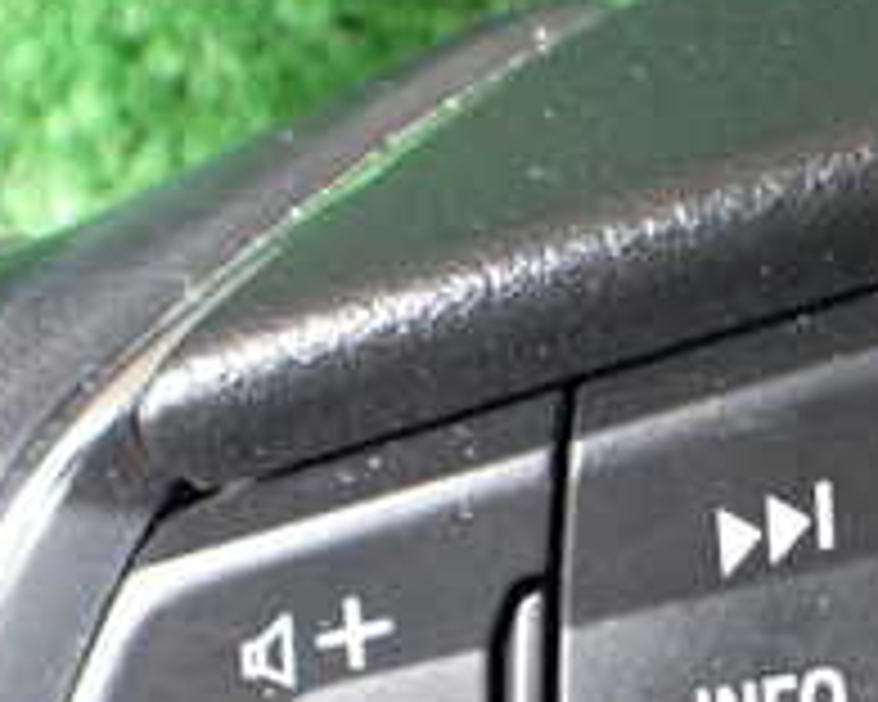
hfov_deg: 21.0
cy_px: 734
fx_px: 2339
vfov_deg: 16.7
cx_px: 707
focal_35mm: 90
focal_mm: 5.4
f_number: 2.3
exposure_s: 1/40
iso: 800
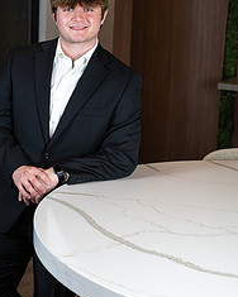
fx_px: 792
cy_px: 163
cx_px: 61
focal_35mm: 90
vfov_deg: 21.3
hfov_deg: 17.0
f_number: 4.5
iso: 100
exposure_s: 1/125
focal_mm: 50
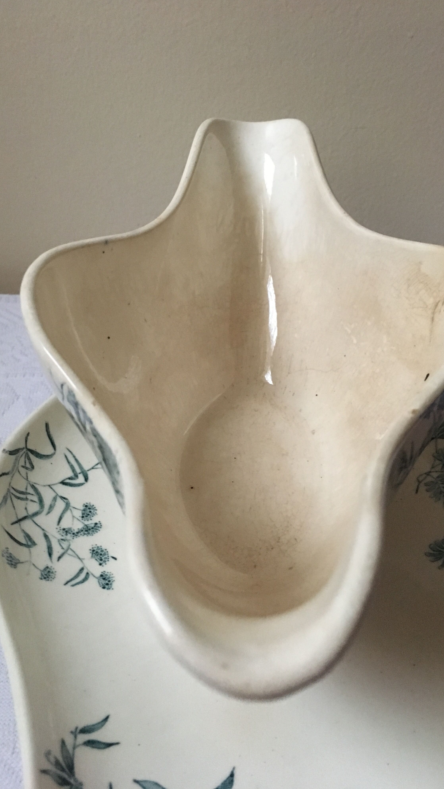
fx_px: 670
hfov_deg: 36.7
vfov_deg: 61.0
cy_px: 391
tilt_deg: -38.8
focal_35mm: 32
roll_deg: +1.2
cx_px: 224
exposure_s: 1/17
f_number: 2.2
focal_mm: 4.15
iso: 250
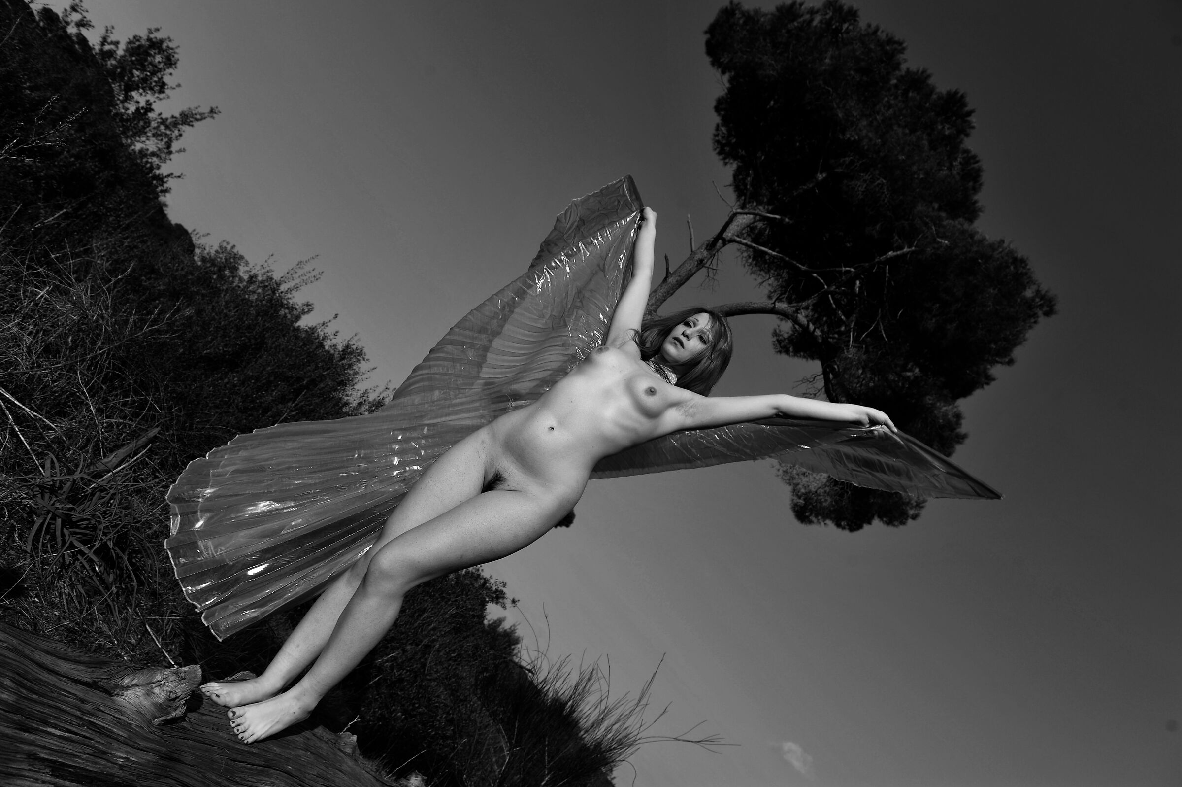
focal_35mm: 24
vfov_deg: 53.1
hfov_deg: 73.8
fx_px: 787
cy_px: 394
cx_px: 591
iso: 200
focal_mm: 24
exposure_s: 1/640
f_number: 7.1
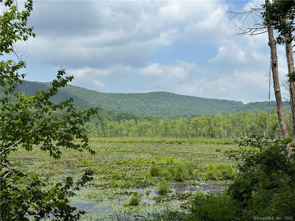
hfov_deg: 39.7
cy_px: 110
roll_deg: +0.3
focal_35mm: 48
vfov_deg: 30.3
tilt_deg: +3.2
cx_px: 148
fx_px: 409
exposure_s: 1/5000
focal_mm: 6.86
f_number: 1.78
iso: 64
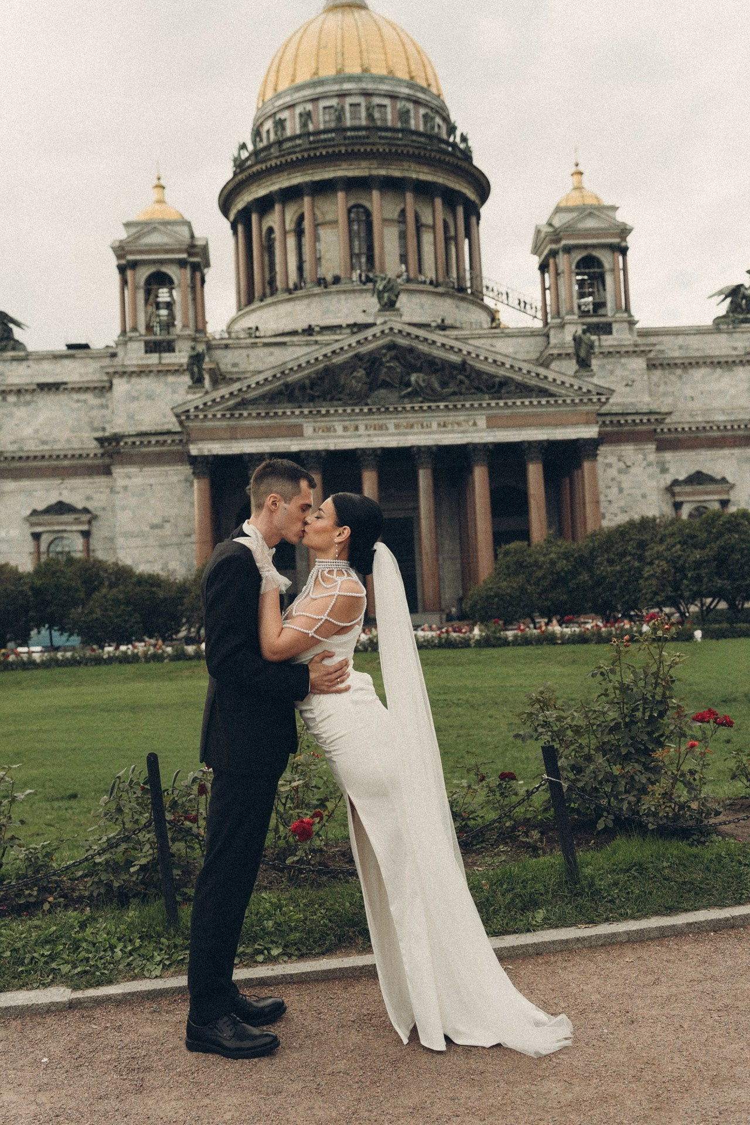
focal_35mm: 35
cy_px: 562
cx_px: 375
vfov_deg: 54.4
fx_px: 1094
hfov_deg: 37.9
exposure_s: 1/160
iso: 125
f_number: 4
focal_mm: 35
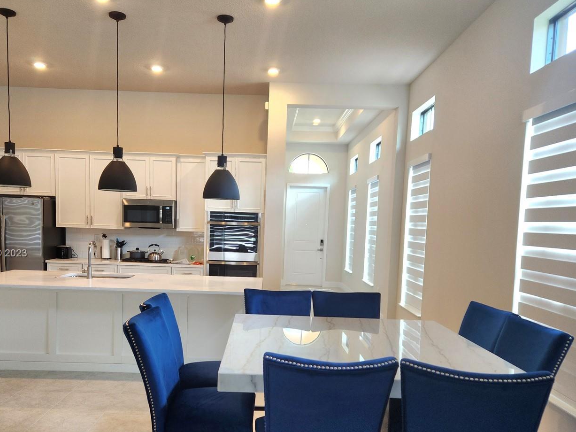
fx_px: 499
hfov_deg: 59.8
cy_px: 254
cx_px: 253
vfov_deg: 46.6
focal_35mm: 30
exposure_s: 1/120
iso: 160
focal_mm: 5.4
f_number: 1.8
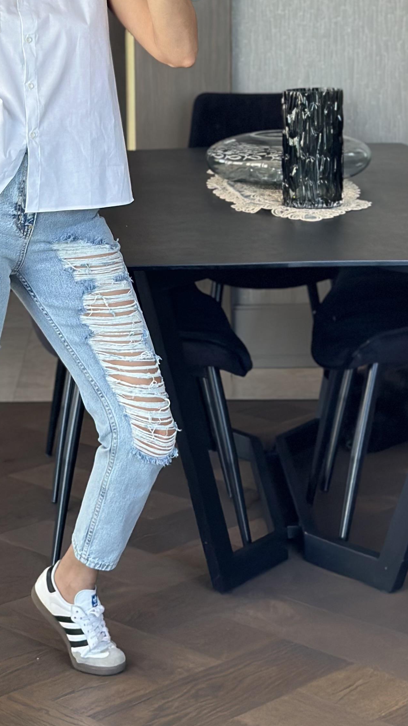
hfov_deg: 12.7
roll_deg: +1.9
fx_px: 1808
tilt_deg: -16.5
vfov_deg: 22.6
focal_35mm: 94
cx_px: 20
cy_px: 245
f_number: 1.78
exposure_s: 1/103
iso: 125
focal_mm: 6.86
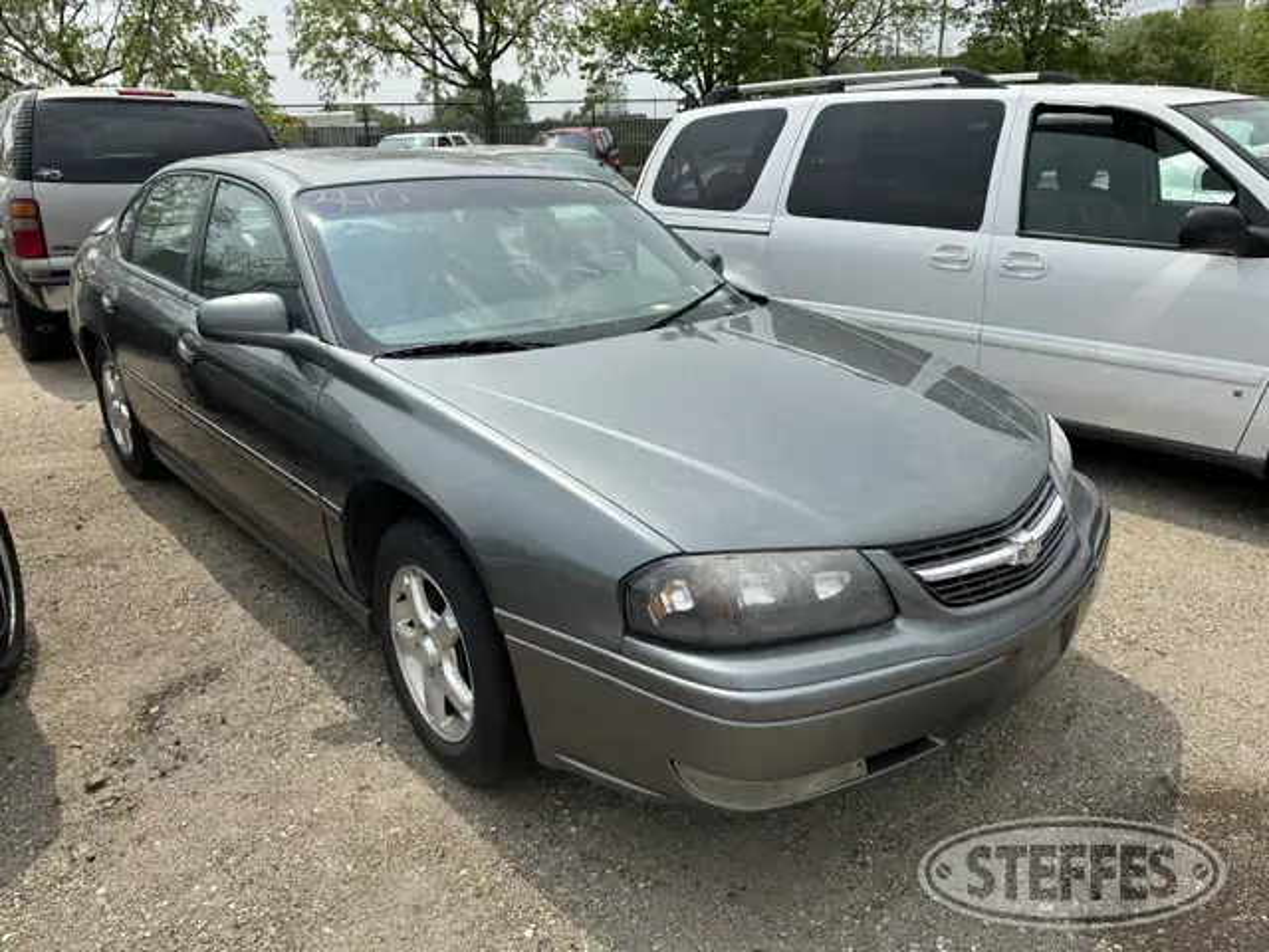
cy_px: 476
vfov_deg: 56.8
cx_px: 634
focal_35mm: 24
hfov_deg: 71.6
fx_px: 880
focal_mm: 6.86
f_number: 1.78
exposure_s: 1/5263
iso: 80
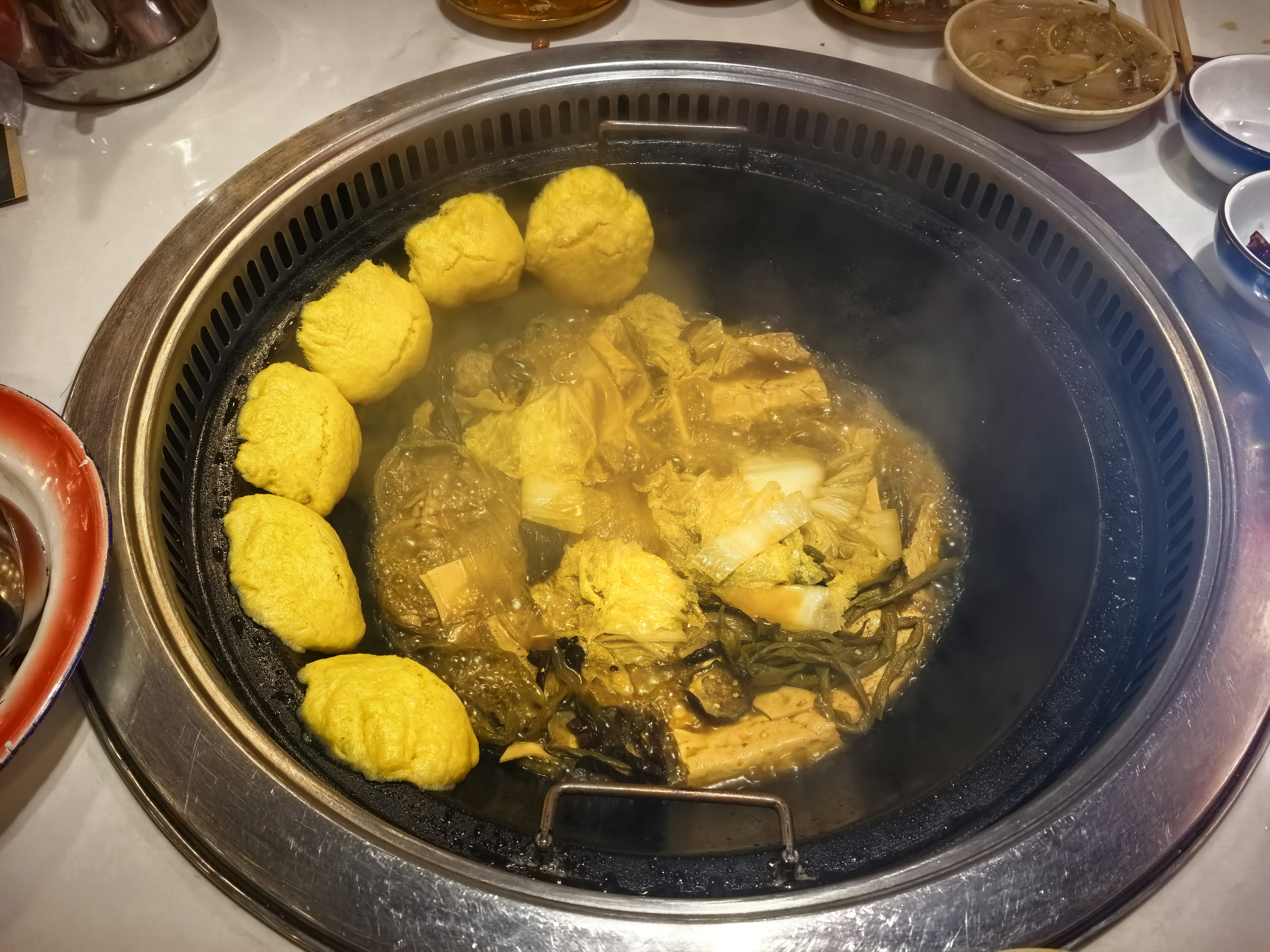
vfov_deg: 56.8
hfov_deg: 71.6
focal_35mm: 24
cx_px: 635
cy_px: 476
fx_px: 881
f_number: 2.8
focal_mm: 5.75
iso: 250
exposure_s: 1/100
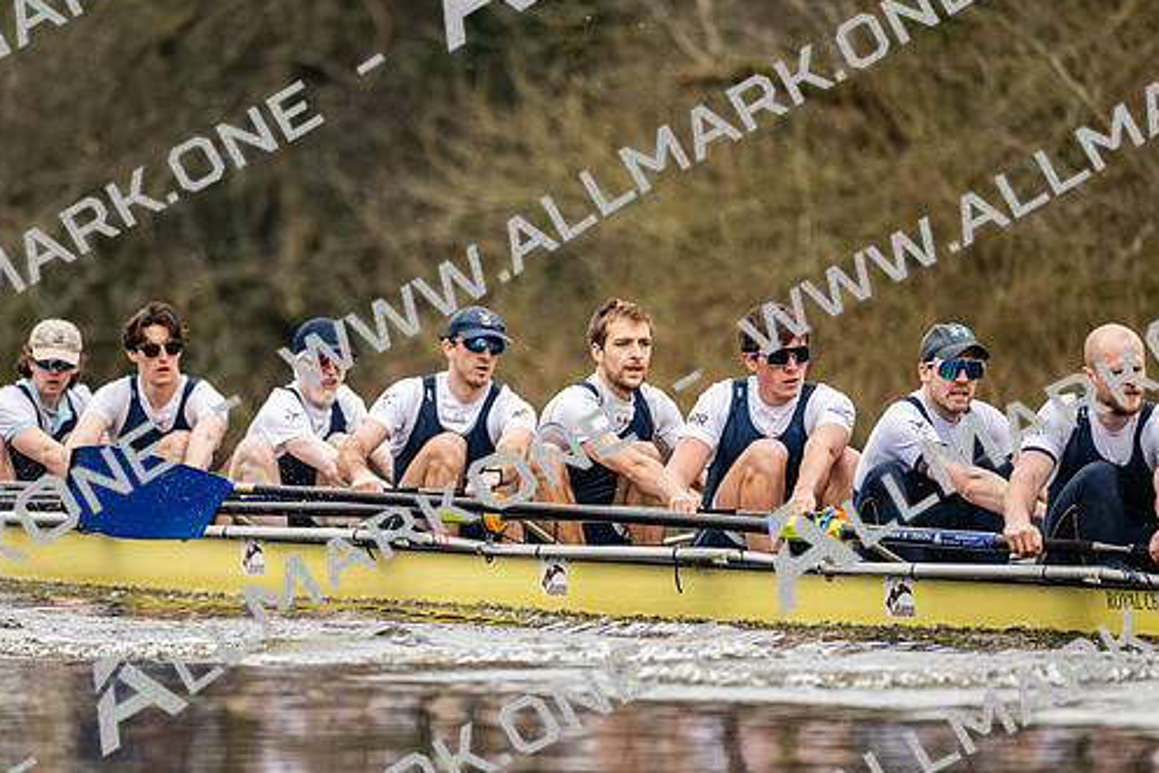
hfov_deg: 4.4
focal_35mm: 468
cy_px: 394
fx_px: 15070
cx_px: 568
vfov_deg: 2.9
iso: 1400
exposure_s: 1/2500
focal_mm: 400
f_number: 4.5
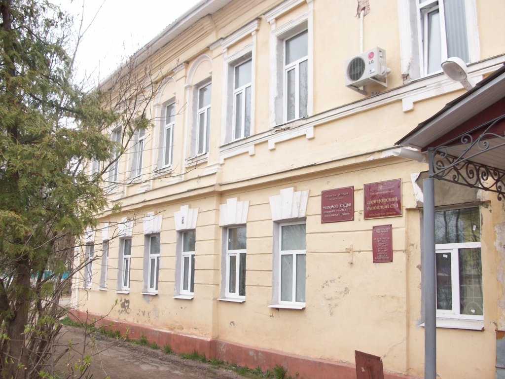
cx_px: 252
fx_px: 496
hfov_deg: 54.0
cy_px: 190
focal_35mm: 34
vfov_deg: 41.8
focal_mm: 5.7
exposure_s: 1/192
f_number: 2.8
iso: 64
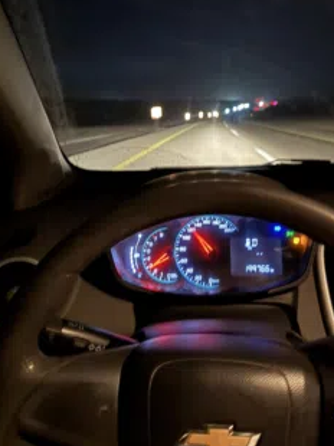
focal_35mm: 31
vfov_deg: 57.9
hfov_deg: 45.2
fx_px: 399
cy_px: 177
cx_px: 196
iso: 2000
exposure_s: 1/9
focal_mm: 6.76
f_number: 1.78
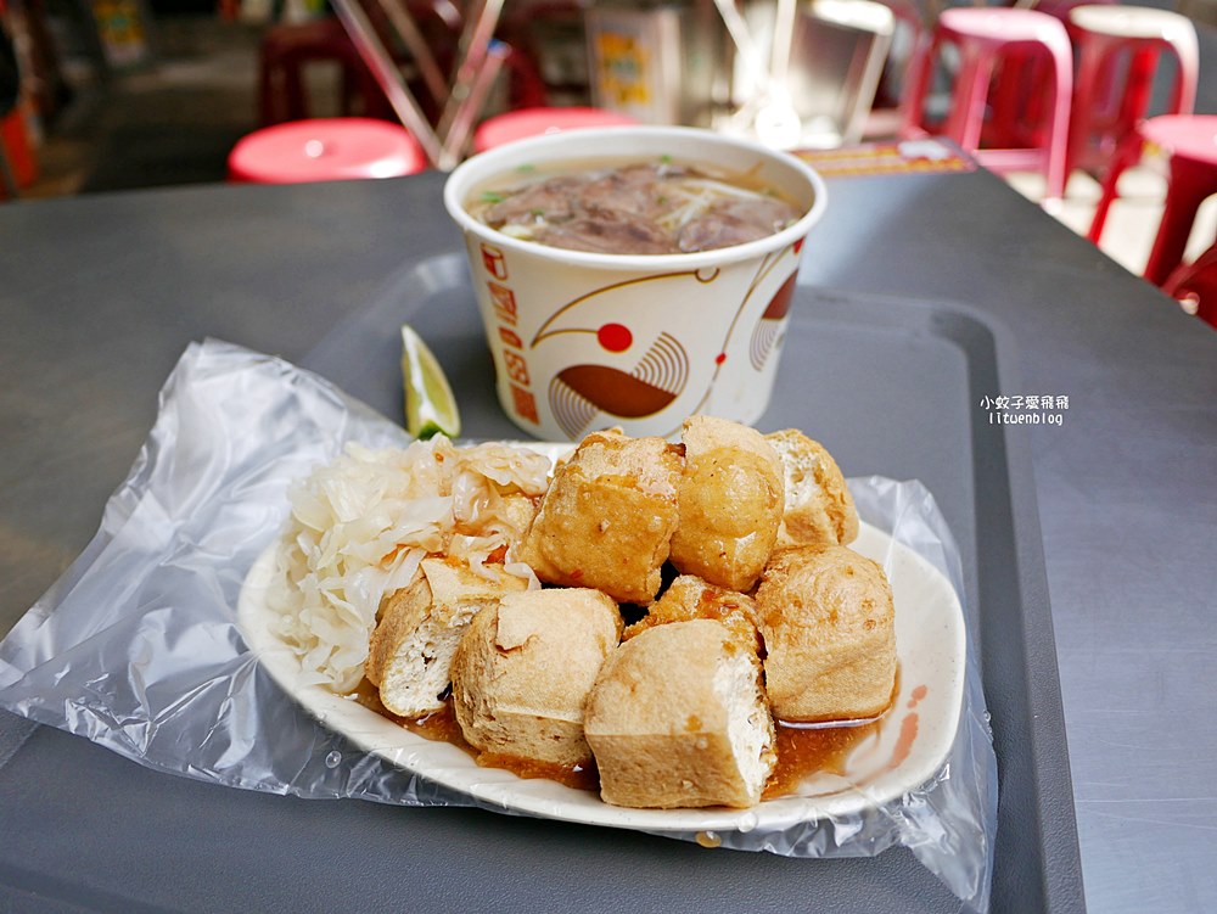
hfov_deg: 63.4
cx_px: 608
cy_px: 457
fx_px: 985
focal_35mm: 28
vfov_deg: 49.8
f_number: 2.5
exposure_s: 1/400
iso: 200
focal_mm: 14
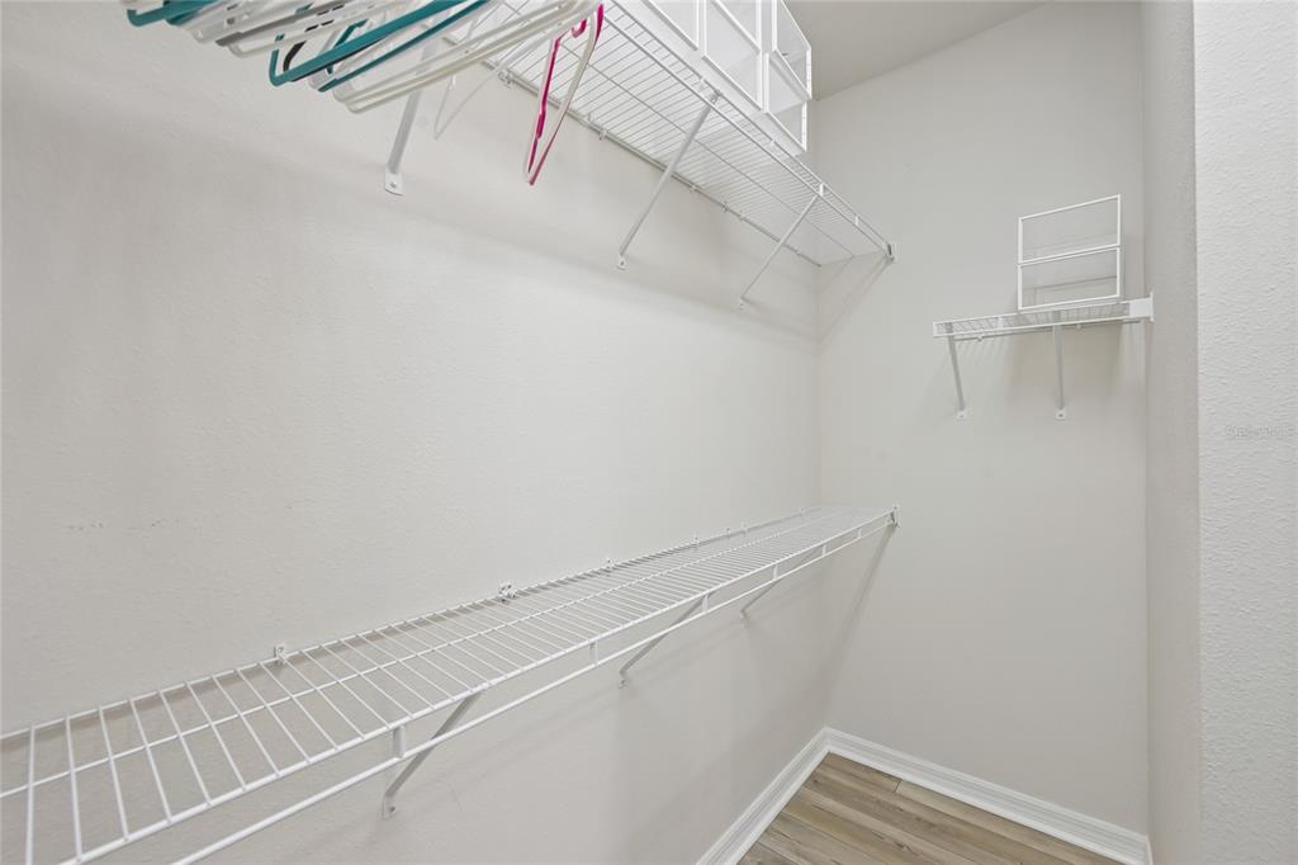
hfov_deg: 104.3
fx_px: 505
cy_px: 432
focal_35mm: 14
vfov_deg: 81.2
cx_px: 649
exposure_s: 1/20
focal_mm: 14
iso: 400
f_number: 8
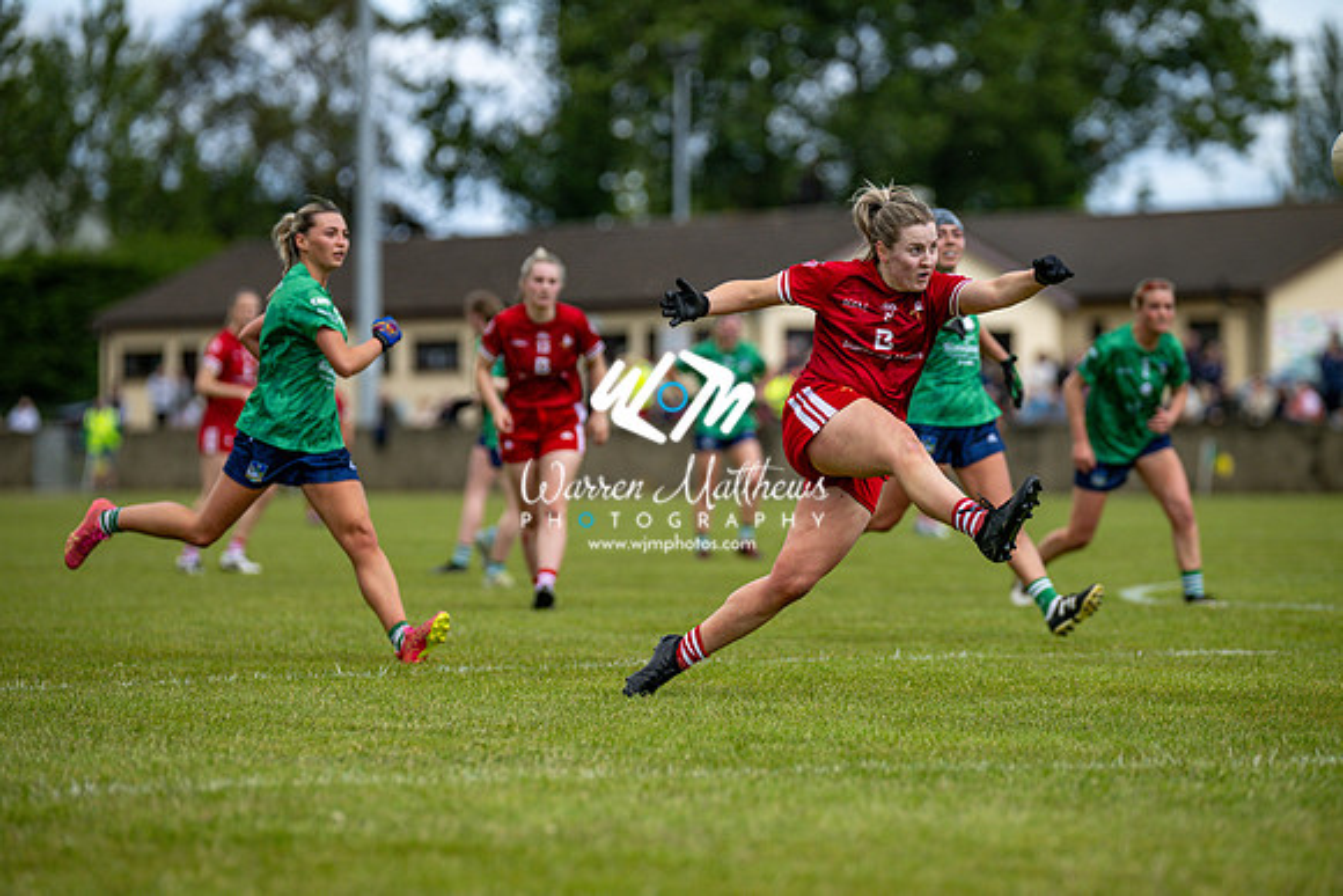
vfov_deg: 6.2
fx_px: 8209
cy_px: 448
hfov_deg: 9.4
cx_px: 672
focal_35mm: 220
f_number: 2.8
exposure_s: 1/6400
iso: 360
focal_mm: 220
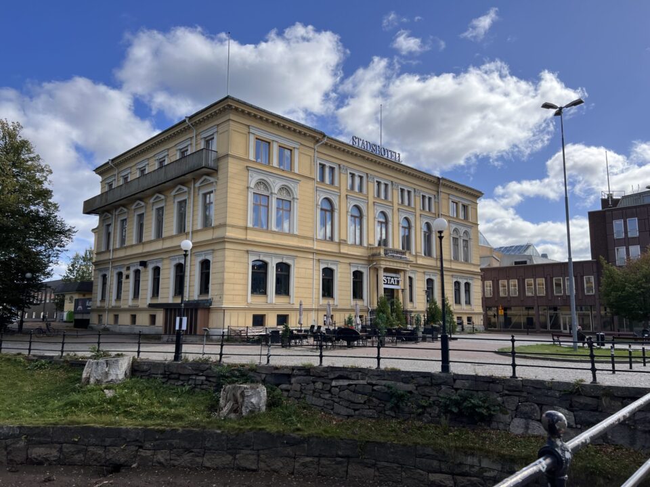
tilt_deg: +8.7
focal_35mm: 26
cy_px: 244
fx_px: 488
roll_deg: -0.1
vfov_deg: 53.1
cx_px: 325
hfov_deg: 67.3
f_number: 1.5
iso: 50
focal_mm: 5.7
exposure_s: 1/5319
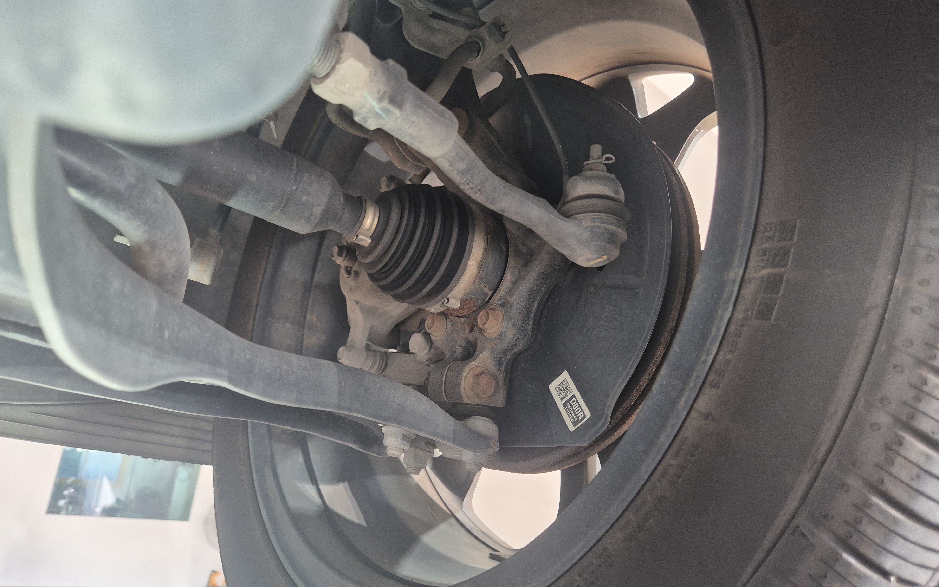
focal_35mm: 25
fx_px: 640
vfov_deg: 49.3
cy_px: 308
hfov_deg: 72.5
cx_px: 467
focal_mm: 5.4
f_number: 1.8
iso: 320
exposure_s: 1/120
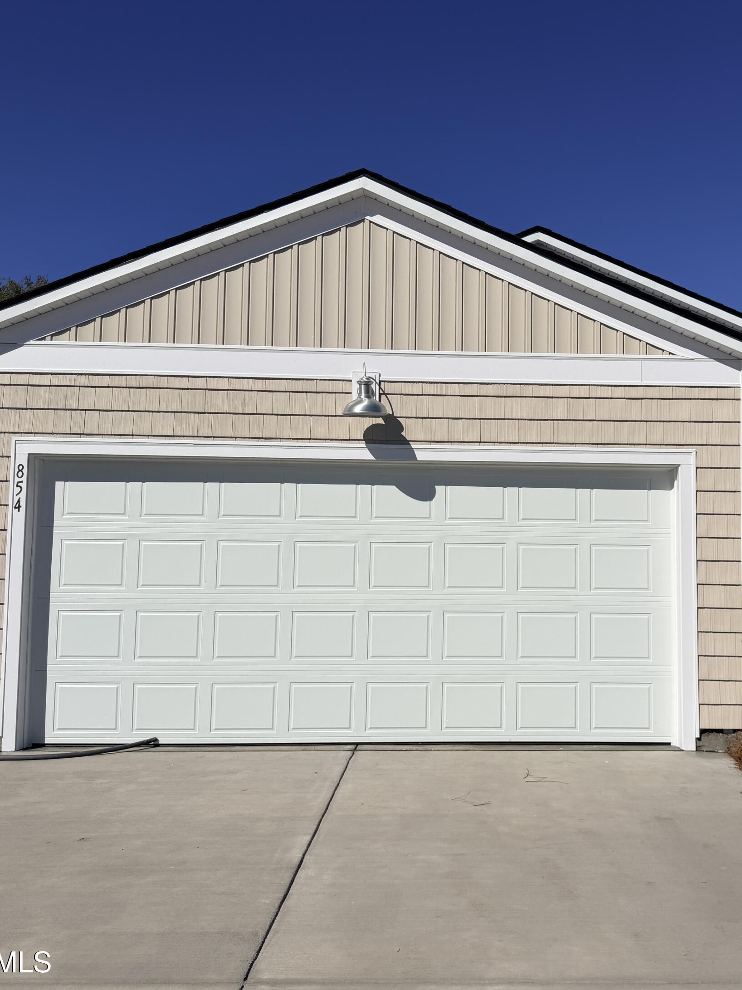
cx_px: 514
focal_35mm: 33
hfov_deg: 42.2
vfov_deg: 55.4
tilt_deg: +3.7
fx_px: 943
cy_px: 499
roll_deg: -1.0
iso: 80
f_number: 1.78
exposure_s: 1/17544
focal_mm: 6.76
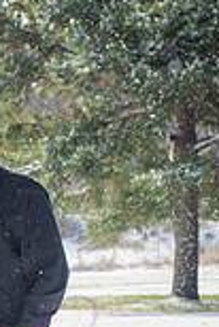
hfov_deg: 5.9
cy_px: 327
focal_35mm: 234
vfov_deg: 8.7
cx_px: -28
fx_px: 2130
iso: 640
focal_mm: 80
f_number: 7.1
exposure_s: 1/1250
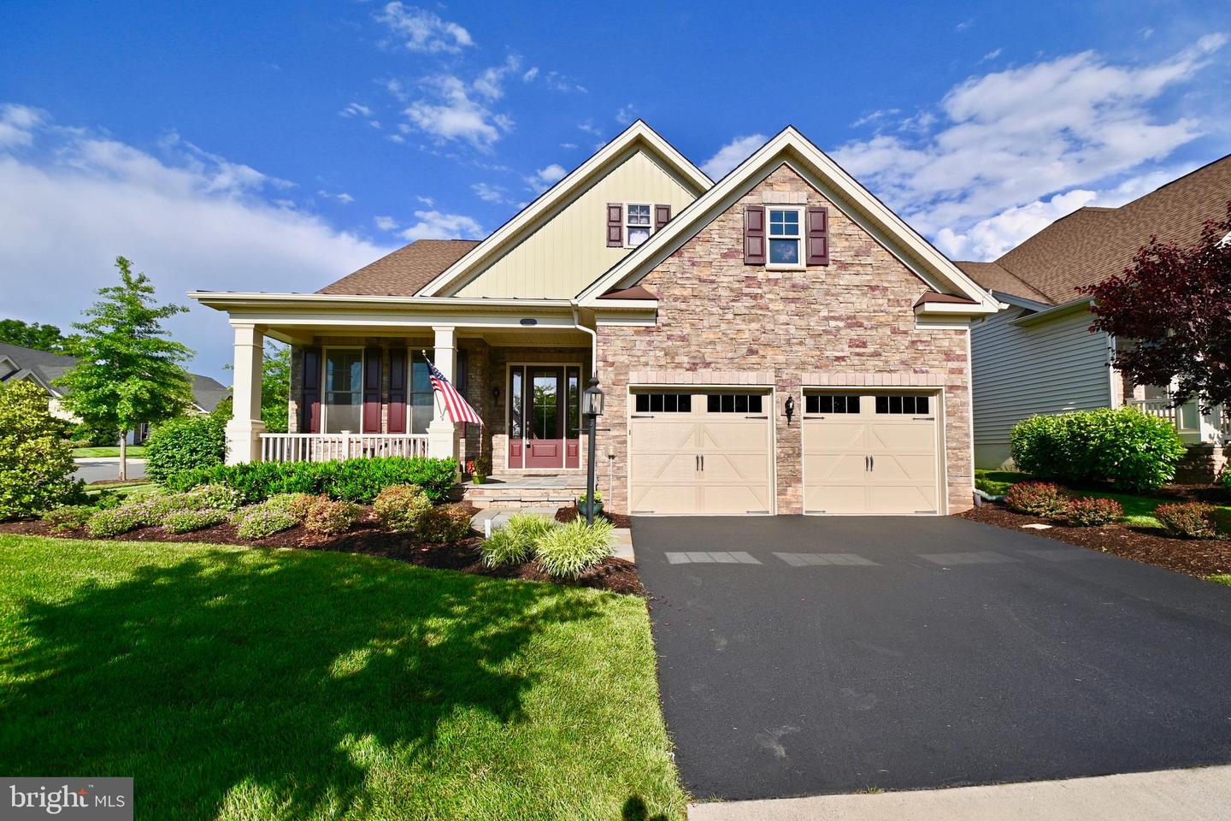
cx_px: 616
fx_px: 513
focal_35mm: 15
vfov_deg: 77.3
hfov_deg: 100.4
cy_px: 410
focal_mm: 10
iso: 125
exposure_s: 1/640
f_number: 7.1
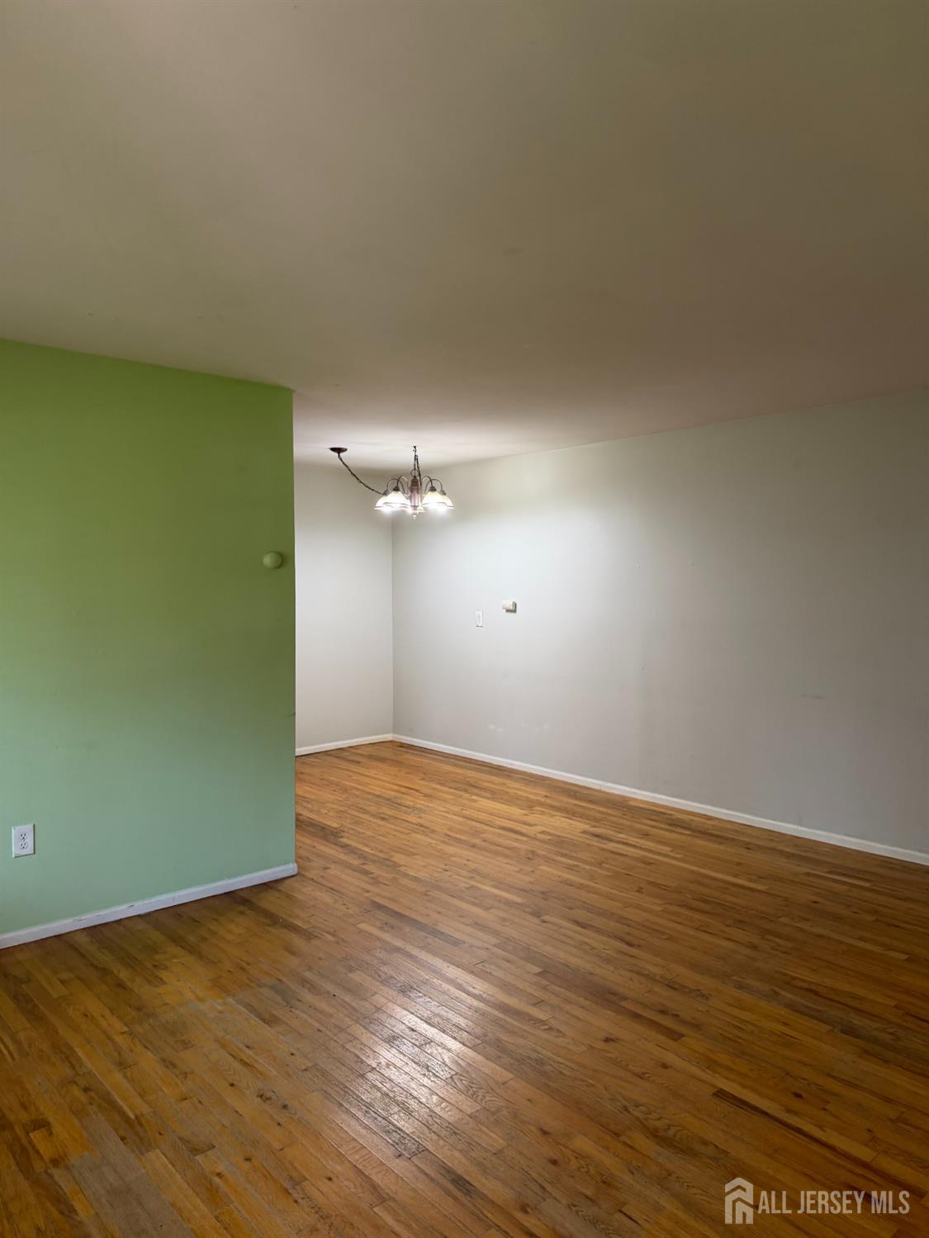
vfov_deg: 71.6
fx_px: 858
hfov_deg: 56.8
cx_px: 464
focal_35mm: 24
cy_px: 619
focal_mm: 6.76
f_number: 1.78
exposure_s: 1/60
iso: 160
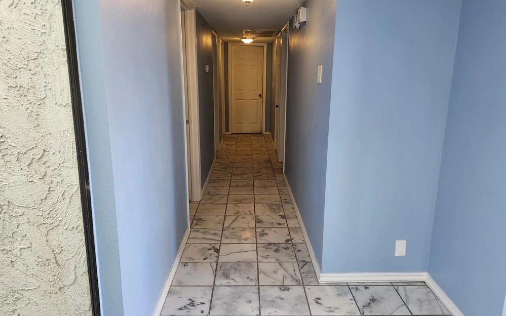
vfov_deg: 49.2
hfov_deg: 72.6
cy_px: 151
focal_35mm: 25
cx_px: 256
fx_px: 345
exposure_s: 1/120
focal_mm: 5.54
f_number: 1.8
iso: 500
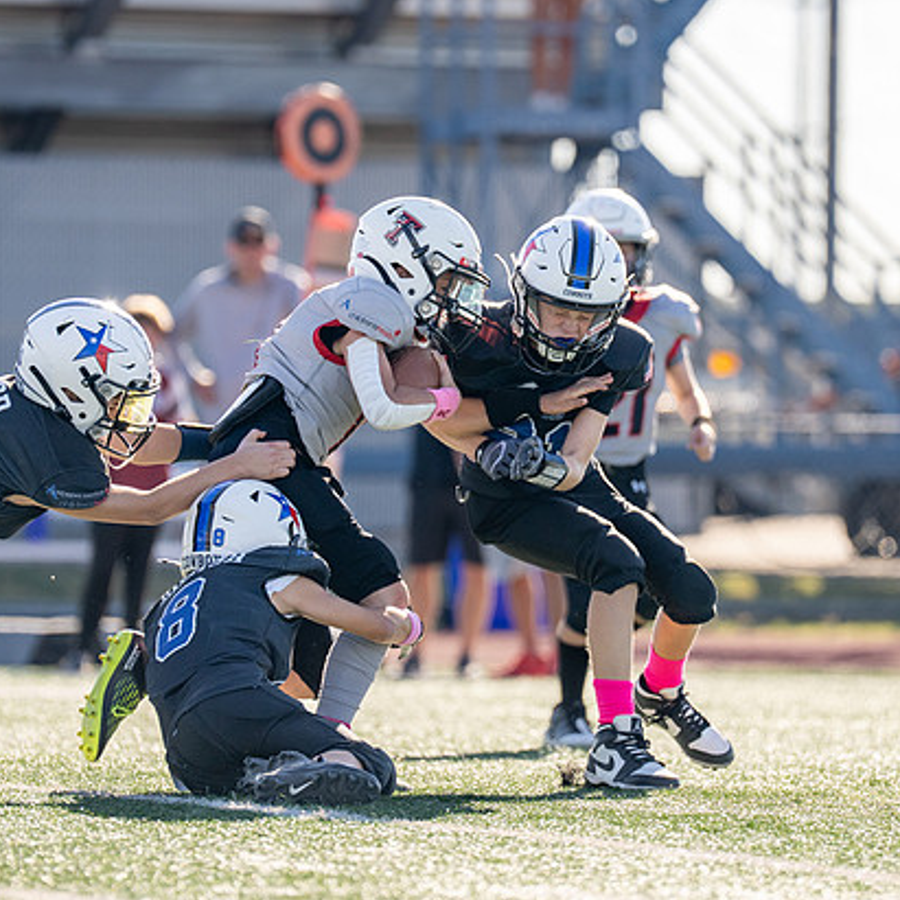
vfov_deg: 4.1
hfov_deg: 4.1
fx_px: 12590
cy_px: 406
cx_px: 447
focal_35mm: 428
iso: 160
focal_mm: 200
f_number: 2.8
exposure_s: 1/2500
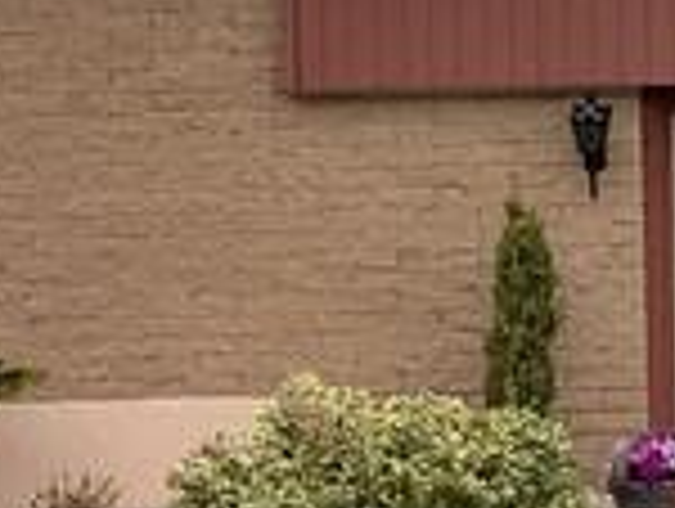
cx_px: 972
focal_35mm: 211
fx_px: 4121
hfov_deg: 9.1
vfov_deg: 7.0
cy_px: 27
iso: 25
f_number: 2.4
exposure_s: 1/155
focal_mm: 3.3
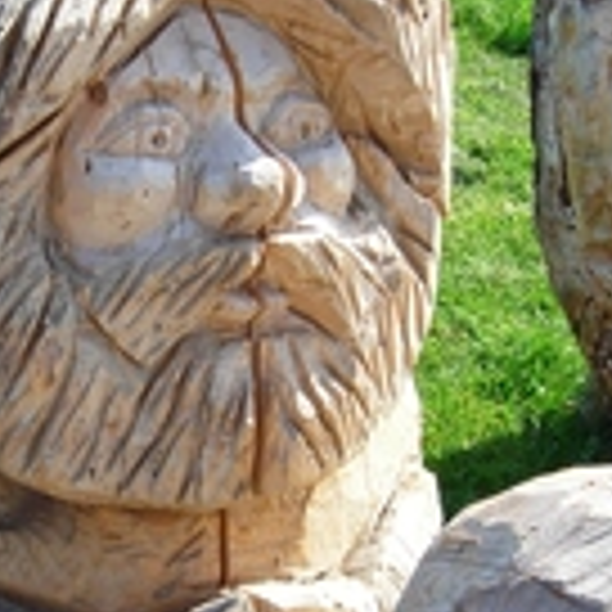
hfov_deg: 15.6
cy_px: 450
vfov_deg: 15.6
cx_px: 166
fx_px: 2220
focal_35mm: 111
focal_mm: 6.3
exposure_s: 1/202
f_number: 3.2
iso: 50
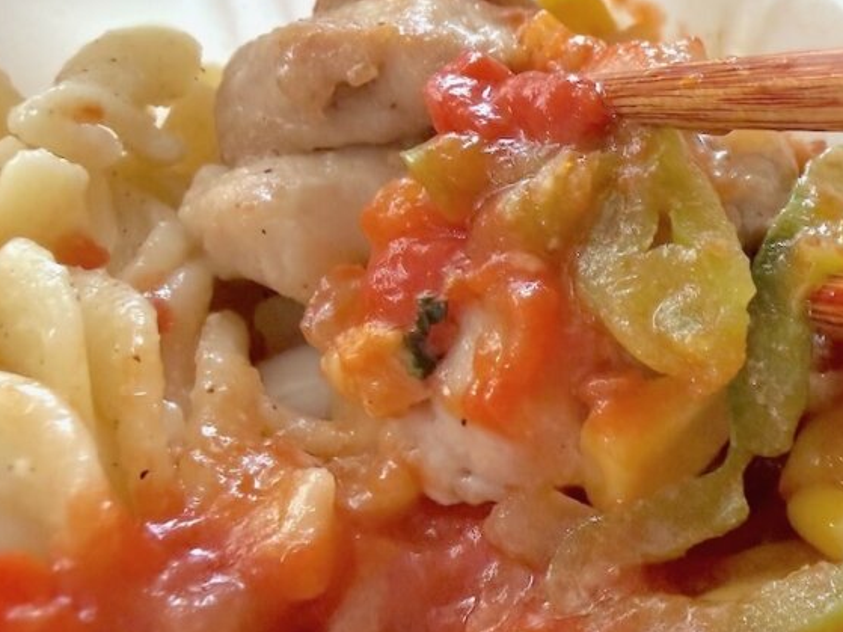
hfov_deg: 42.5
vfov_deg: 32.5
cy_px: 202
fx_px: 1071
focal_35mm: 44
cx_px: 544
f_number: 2.2
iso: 250
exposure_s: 1/99
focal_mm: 2.22
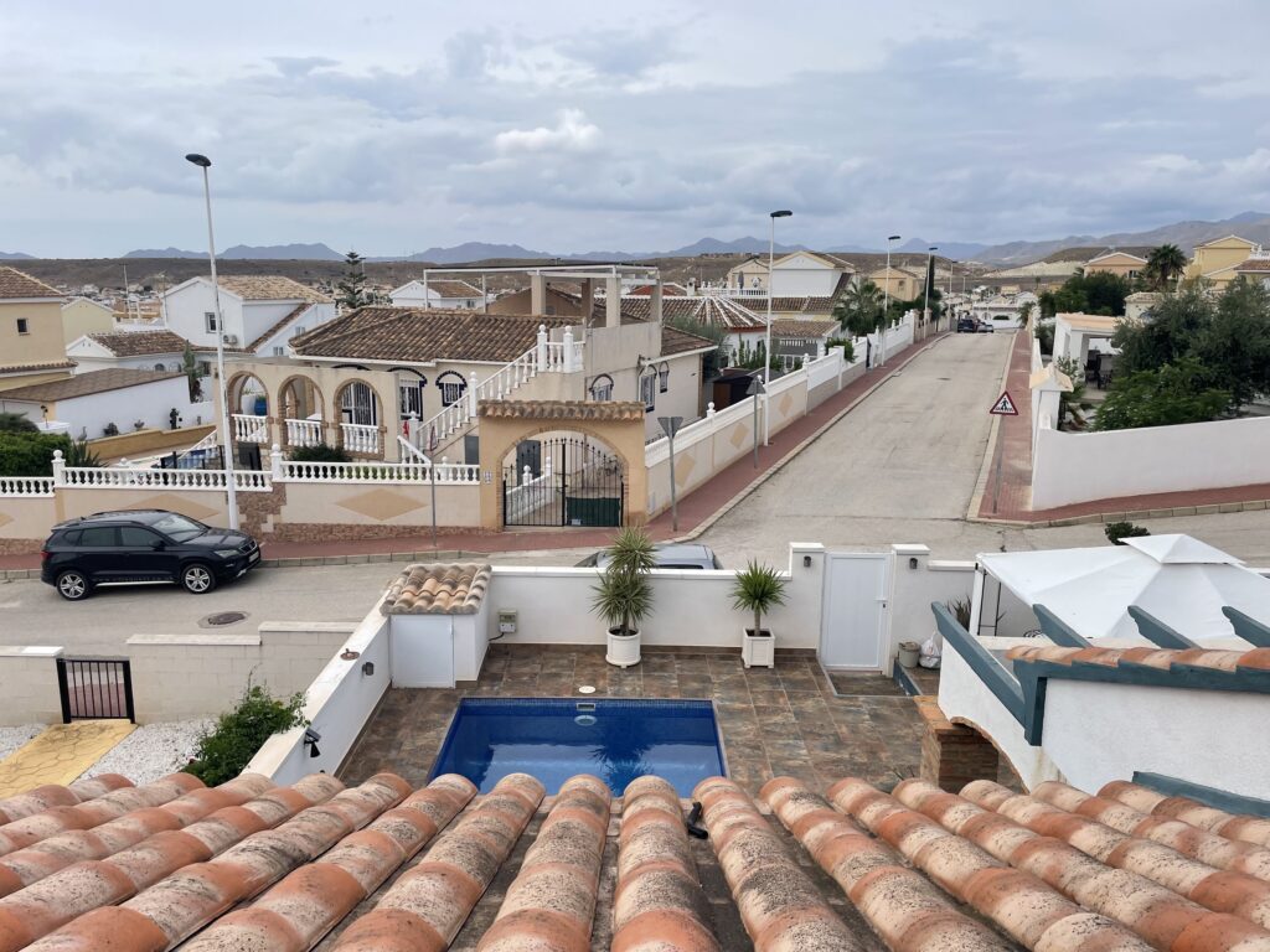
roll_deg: -0.6
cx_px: 635
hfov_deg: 67.3
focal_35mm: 26
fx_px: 954
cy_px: 476
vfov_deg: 53.1
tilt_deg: -12.9
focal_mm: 4.2
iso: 32
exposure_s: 1/3401
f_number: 1.6
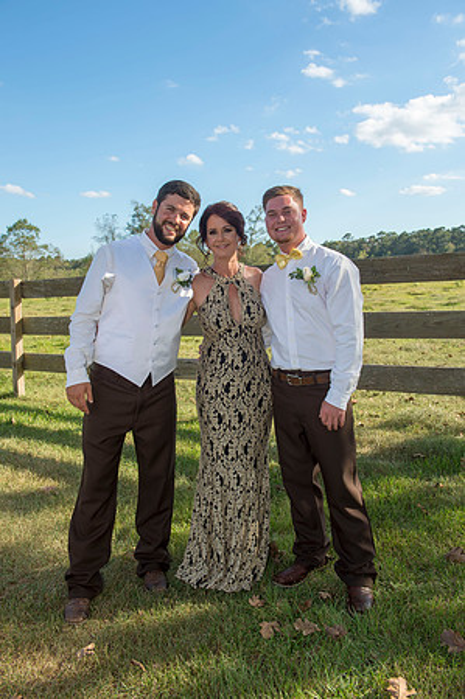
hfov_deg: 41.0
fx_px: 621
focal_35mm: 32
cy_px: 350
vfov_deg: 58.8
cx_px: 232
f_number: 7.1
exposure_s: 1/320
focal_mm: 32
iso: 200
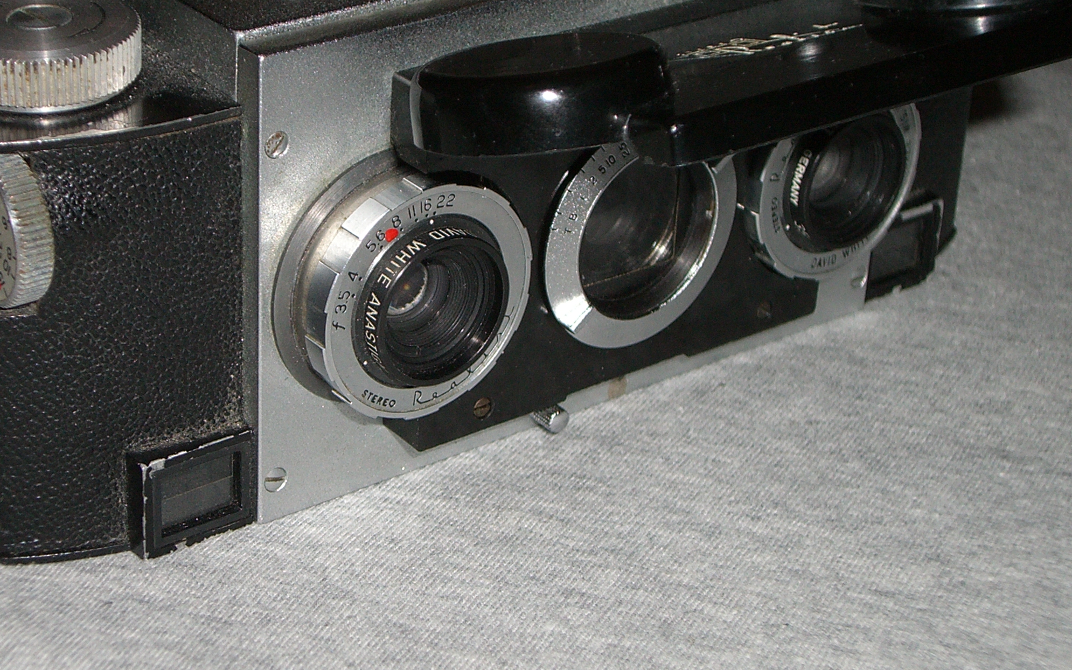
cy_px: 252
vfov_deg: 14.5
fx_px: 2630
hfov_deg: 23.0
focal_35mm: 90
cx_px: 489
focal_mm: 10.7
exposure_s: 1/60
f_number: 3.6
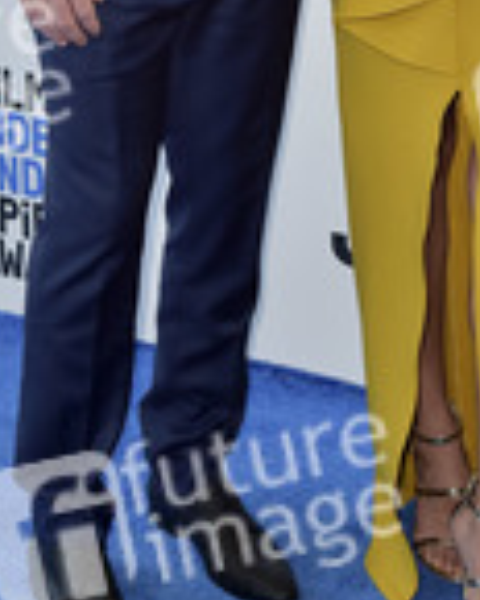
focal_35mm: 181
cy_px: -108
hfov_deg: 8.5
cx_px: 312
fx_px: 3214
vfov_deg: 10.5
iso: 500
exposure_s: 1/320
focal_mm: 70
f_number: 6.3
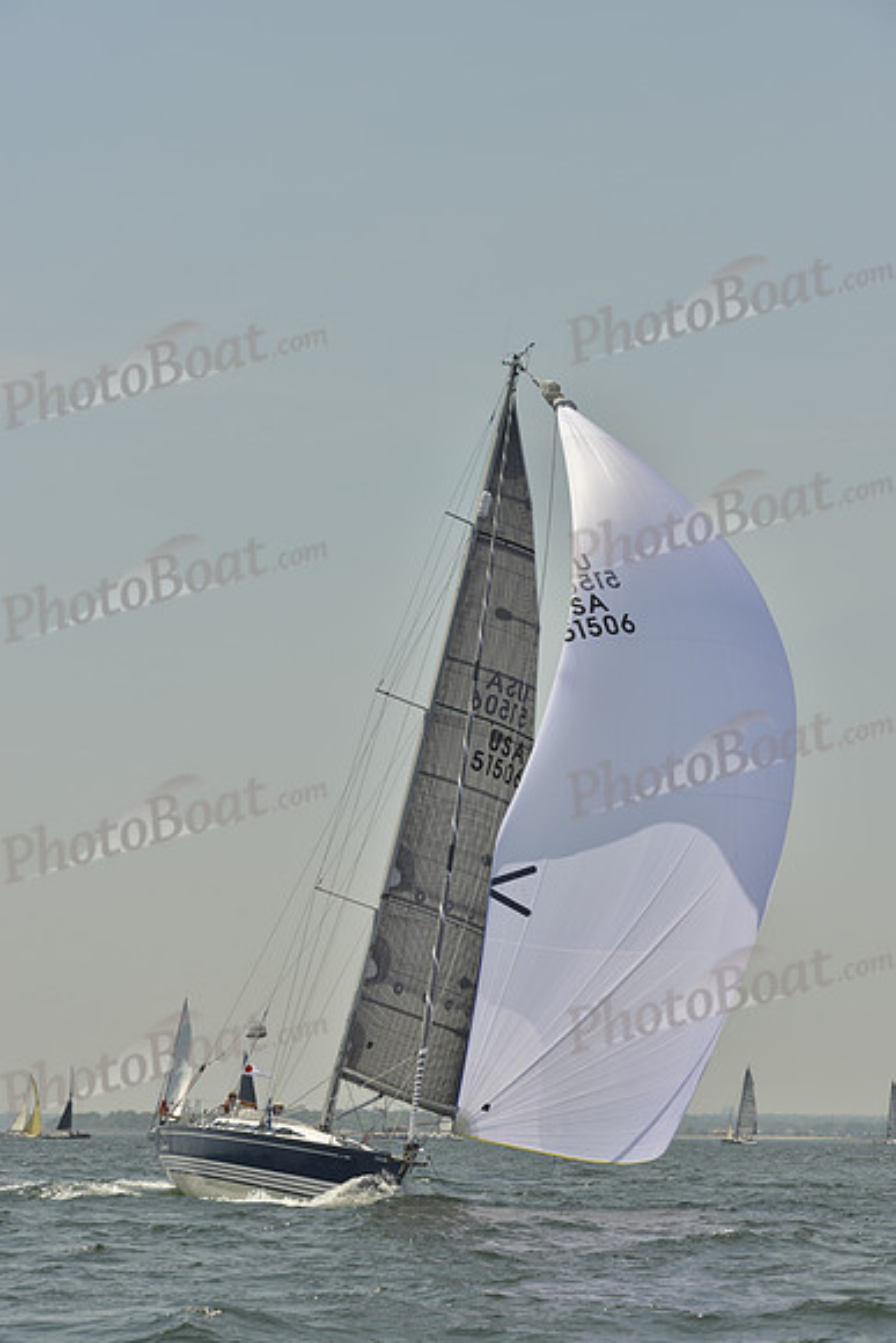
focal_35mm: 100
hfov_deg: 13.7
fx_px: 3731
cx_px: 448
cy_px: 672
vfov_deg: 20.4
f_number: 8
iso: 200
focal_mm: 100
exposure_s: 1/1250
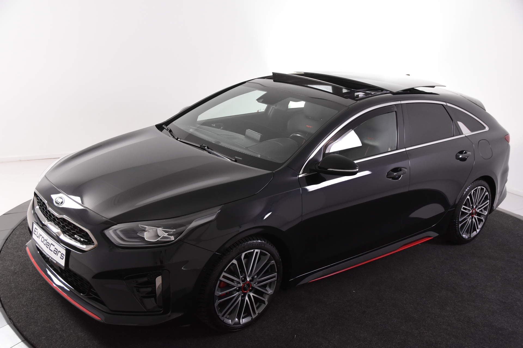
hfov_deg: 49.6
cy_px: 174
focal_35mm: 39
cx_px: 262
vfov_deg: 34.2
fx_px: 567
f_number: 4.5
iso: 1600
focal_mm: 26
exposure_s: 1/80
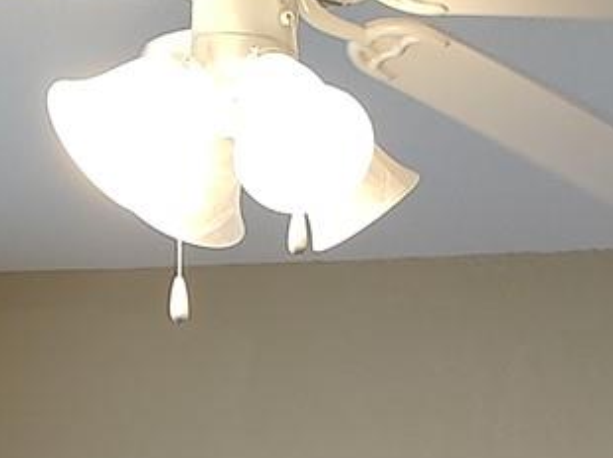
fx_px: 2194
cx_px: 720
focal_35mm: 124
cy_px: 1040
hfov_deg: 15.4
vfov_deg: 10.5
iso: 613
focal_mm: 5.88
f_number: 1.9
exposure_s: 1/60
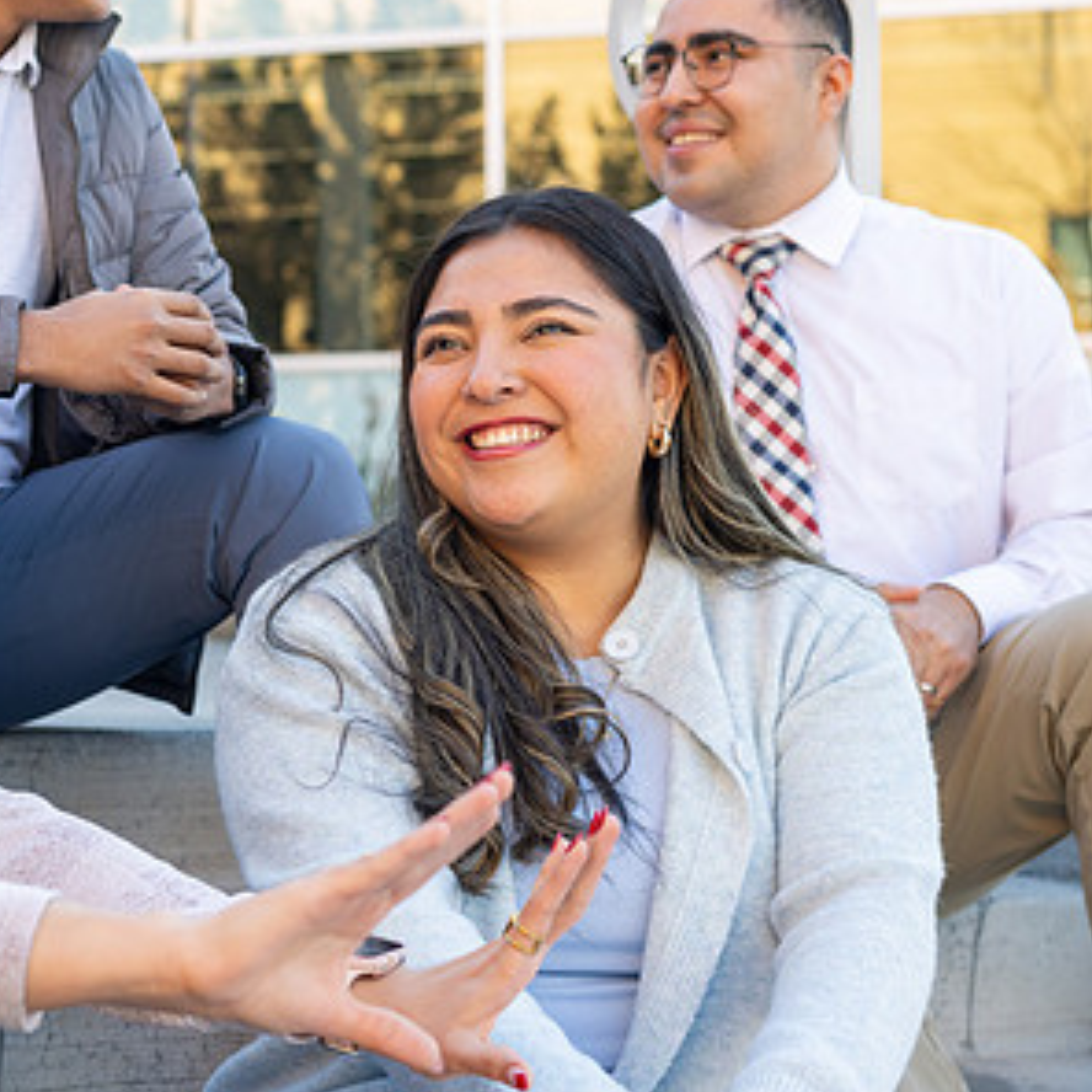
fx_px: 3212
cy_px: 391
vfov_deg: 19.3
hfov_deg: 19.1
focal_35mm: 90
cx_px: 217
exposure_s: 1/400
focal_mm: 50
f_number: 4.5
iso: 500
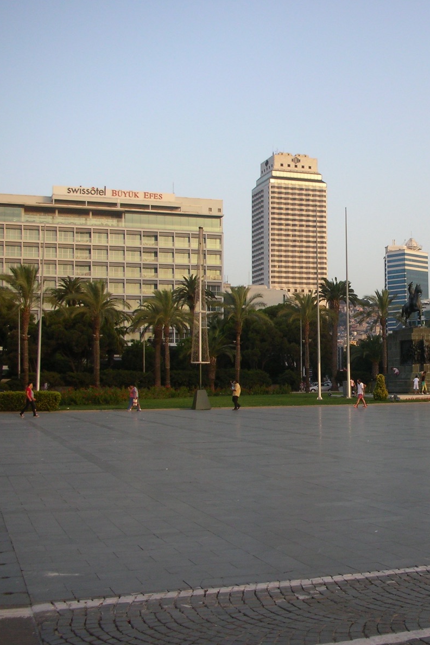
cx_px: 358
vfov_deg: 40.4
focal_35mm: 49
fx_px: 878
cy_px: 322
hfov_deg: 26.9
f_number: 3
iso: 50
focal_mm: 5.8
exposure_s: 1/163
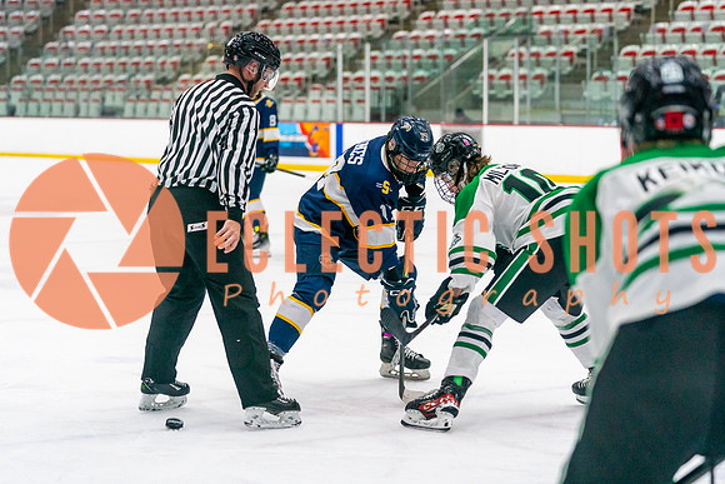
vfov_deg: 13.6
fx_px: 2029
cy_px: 257
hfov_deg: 20.3
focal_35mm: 101
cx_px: 359
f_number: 2.8
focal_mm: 82
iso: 3200
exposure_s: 1/1250
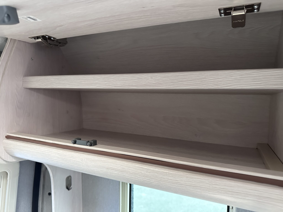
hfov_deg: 71.6
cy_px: 106
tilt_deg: +2.3
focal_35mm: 24
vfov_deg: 56.8
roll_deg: +0.0
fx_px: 196
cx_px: 142
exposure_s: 1/57
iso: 1000
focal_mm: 6.86
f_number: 1.78
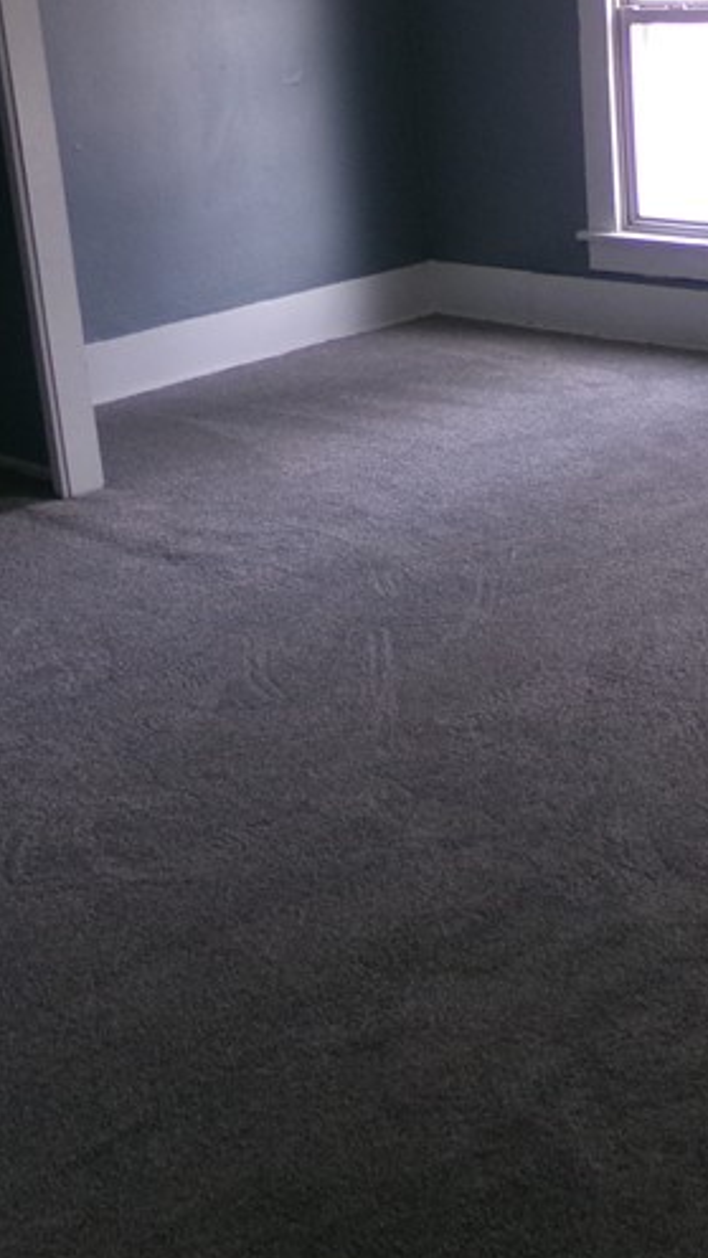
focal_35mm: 54
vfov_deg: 38.4
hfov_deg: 21.5
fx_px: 1802
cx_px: 685
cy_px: 517
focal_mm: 4.3
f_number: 3.7
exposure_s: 1/30
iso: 200
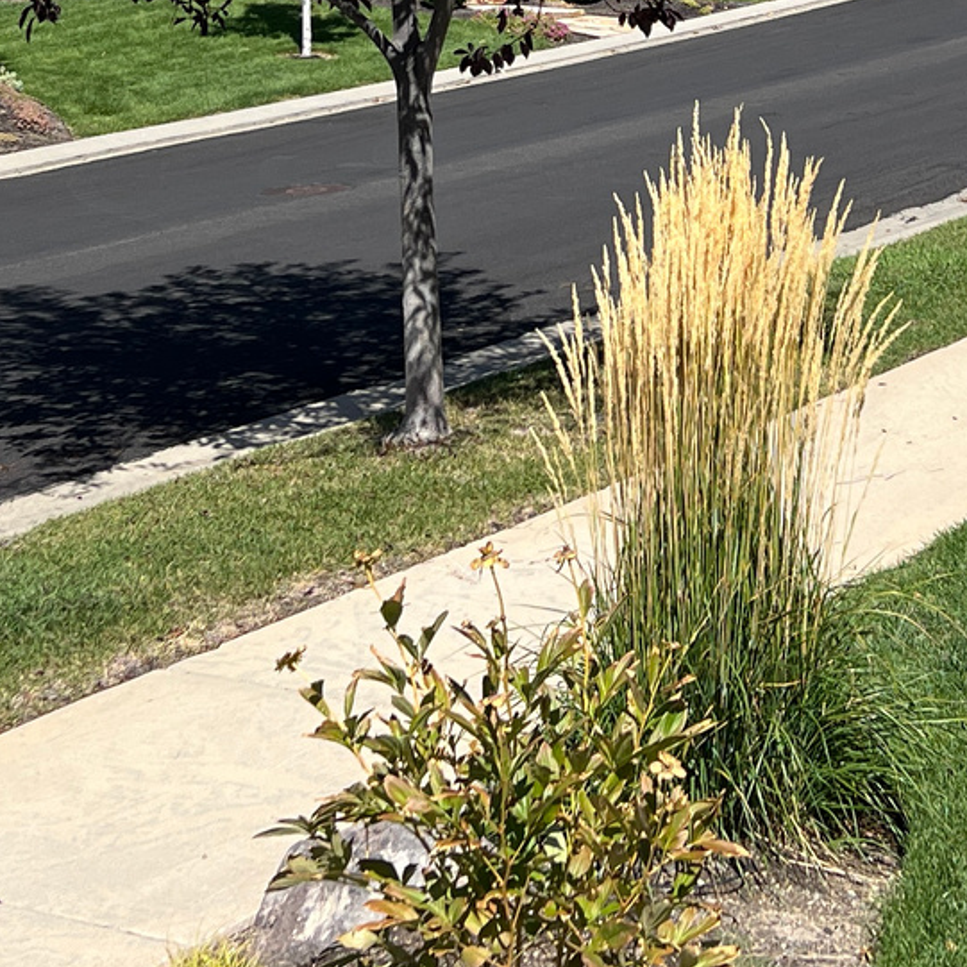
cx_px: 765
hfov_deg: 19.7
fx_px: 2750
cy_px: -55
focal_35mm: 87
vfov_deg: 19.2
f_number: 1.5
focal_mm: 5.7
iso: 50
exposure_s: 1/4274
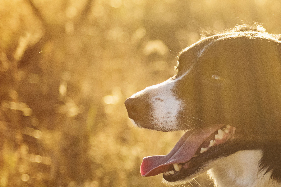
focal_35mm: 225
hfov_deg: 9.1
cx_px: 288
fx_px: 1757
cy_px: 175
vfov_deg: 6.1
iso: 400
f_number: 2.8
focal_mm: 62
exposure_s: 1/2500
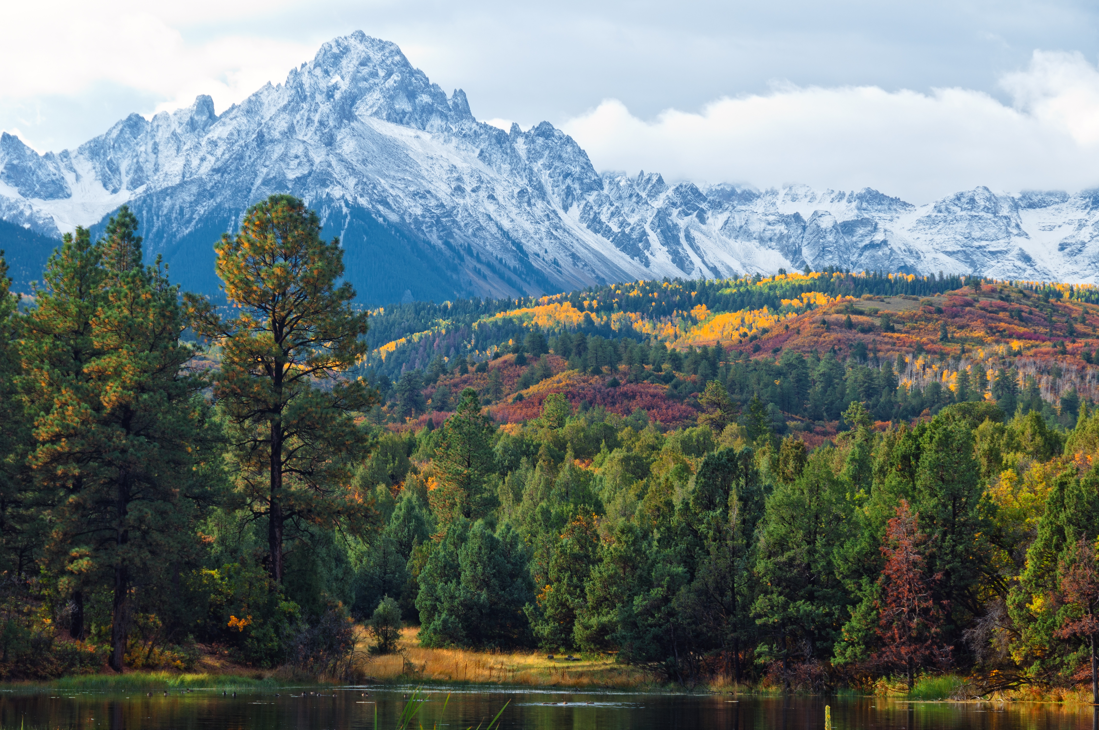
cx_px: 550
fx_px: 3430
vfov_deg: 12.1
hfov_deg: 18.2
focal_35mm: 112
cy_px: 365
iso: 100
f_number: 9
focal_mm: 75
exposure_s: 1/40
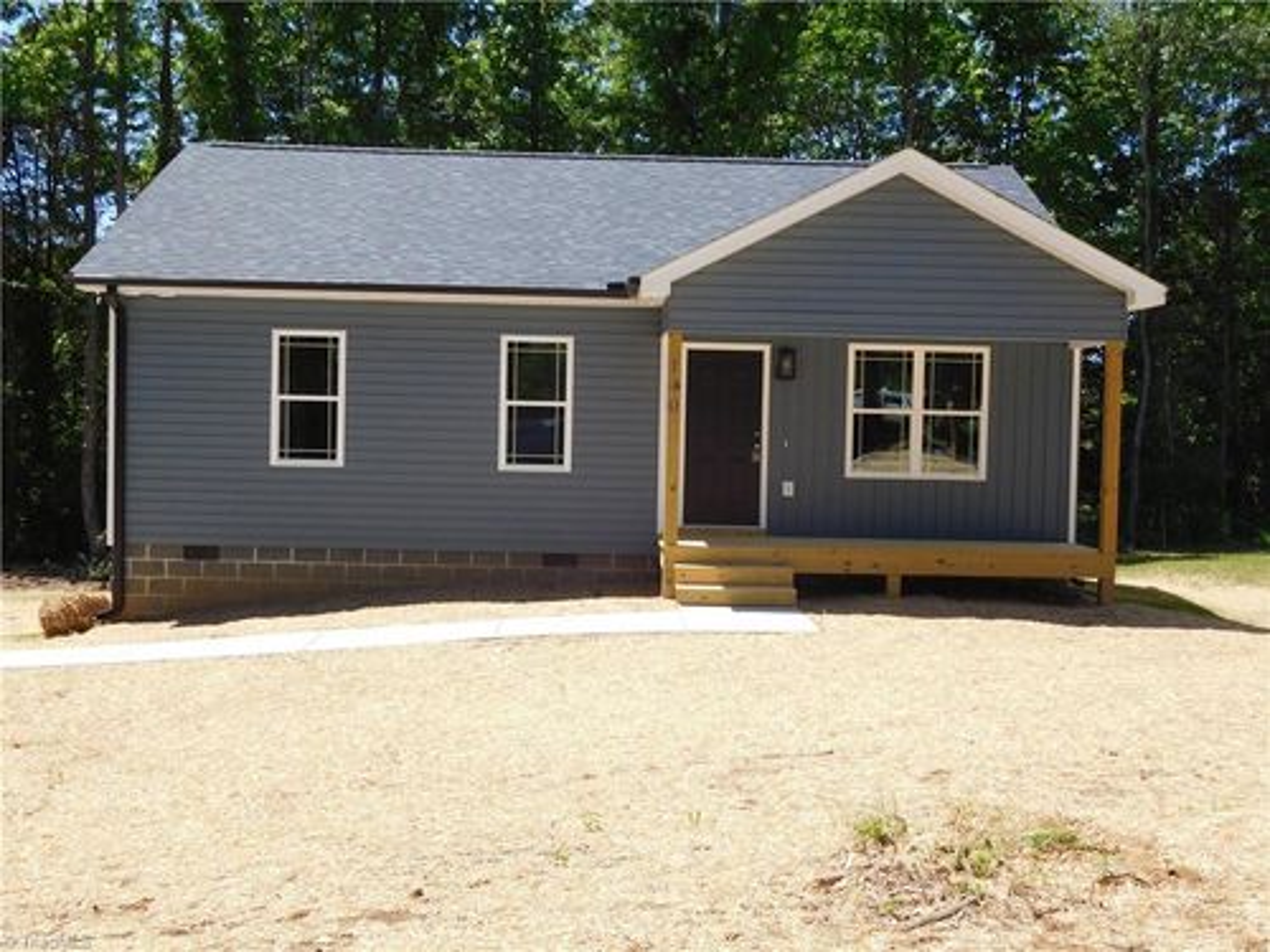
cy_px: 476
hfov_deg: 46.8
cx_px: 635
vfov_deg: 36.0
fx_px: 1468
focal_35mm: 40
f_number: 3.9
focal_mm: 7.1
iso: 125
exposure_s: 1/500
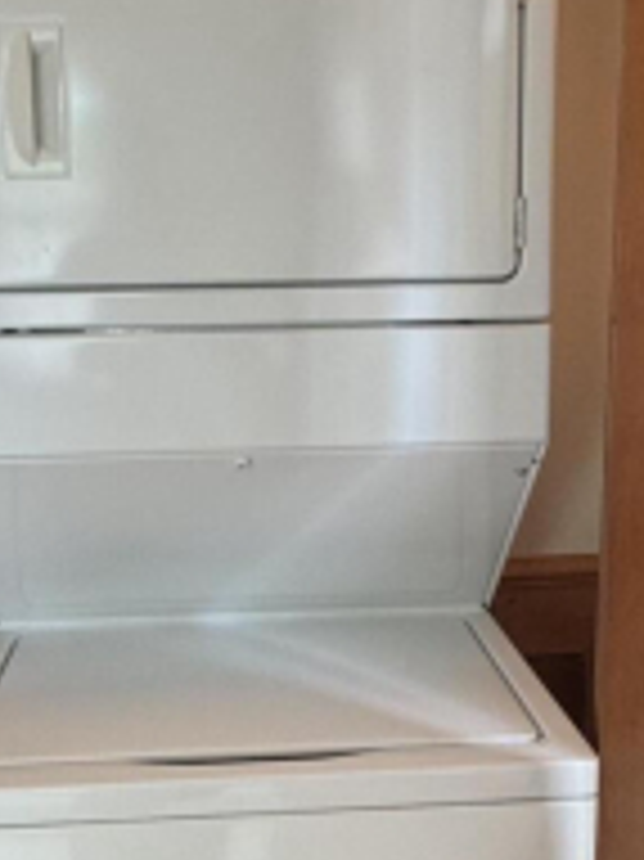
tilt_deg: -10.1
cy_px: 425
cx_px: 306
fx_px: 1217
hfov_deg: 29.6
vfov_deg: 38.9
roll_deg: +0.2
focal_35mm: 49
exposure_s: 1/60
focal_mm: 2.22
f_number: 2.2
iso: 160
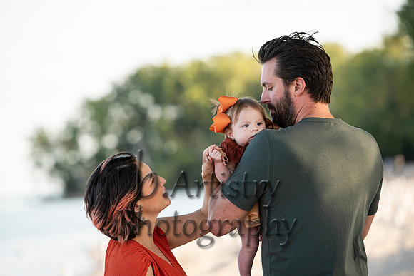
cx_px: 207
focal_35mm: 200
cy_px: 138
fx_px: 2300
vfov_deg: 6.9
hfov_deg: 10.3
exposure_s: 1/250
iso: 160
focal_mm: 200
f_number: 4
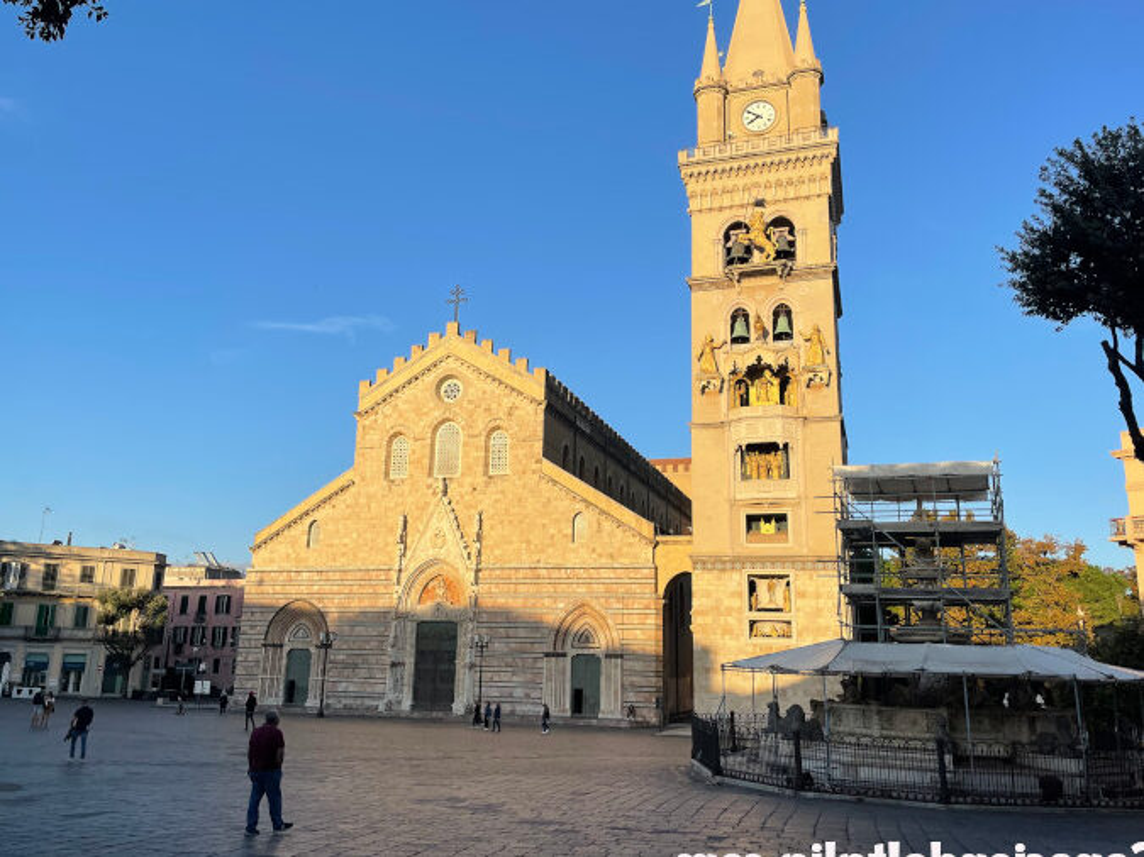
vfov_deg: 53.0
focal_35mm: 26
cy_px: 428
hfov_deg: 67.3
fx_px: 859
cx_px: 572
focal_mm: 4.2
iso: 32
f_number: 1.6
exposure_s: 1/2451
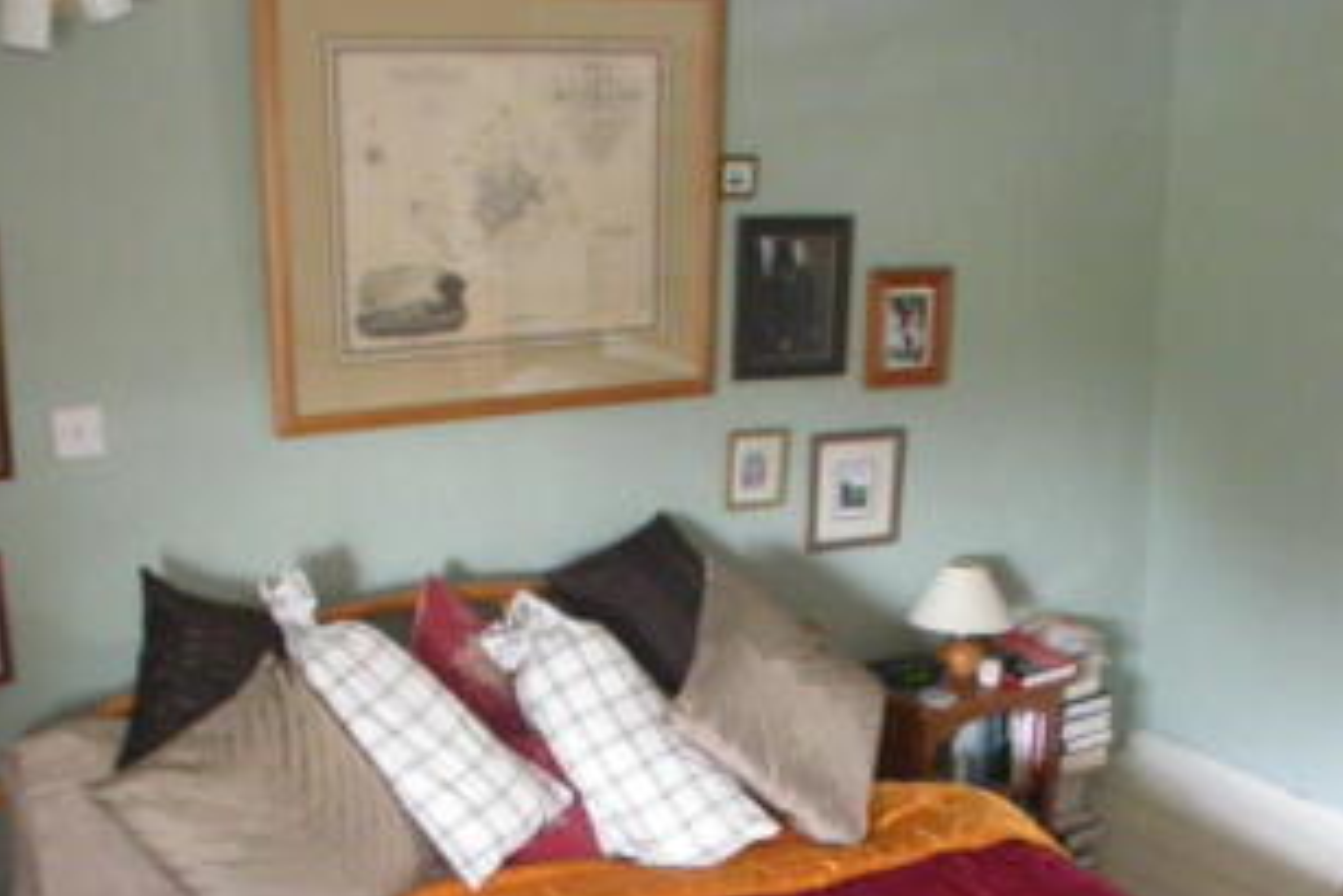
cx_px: 741
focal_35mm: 75
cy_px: 776
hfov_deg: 27.0
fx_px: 2799
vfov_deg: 18.0
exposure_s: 1/4.4
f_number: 2.6
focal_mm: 7.85
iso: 277
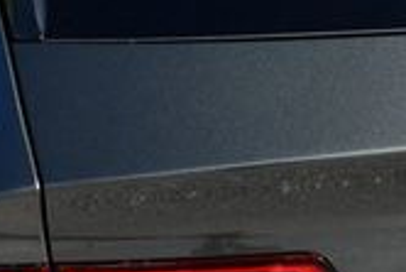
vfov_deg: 7.9
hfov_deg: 11.6
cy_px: 439
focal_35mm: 170
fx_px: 1919
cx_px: 587
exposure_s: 1/250
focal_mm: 22
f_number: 8
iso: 200
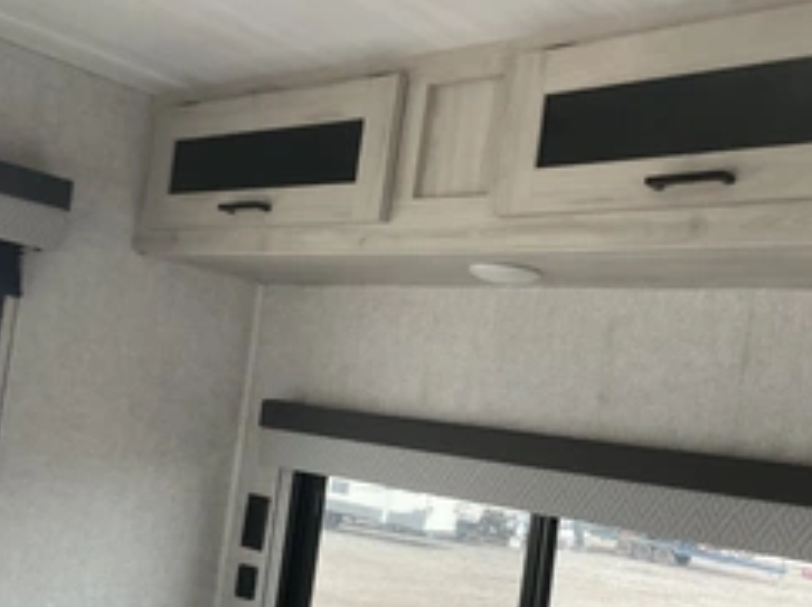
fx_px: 1125
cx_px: 480
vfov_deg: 29.9
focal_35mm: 48
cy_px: 419
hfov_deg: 39.6
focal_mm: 3
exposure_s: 1/85
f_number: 1.8
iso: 64
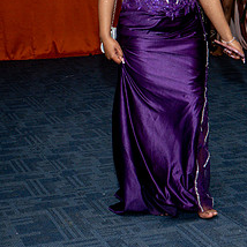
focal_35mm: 107
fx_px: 864
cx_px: 155
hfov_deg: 16.3
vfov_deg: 16.2
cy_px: 60
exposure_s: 1/125
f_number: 3.5
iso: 640
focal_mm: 28
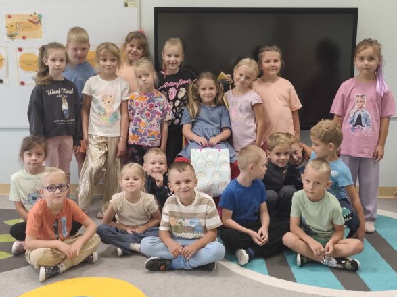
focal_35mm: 47
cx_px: 199
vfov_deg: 30.9
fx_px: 539
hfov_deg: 40.4
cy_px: 149
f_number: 1.65
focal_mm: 6.19
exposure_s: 1/50
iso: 400
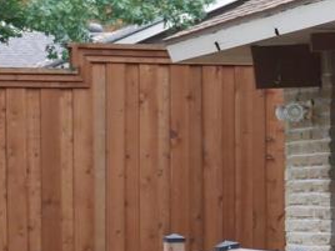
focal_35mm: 237
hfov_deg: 8.3
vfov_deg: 6.3
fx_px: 2294
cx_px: 362
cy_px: 239
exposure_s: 1/80
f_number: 5.4
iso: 1600
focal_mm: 31
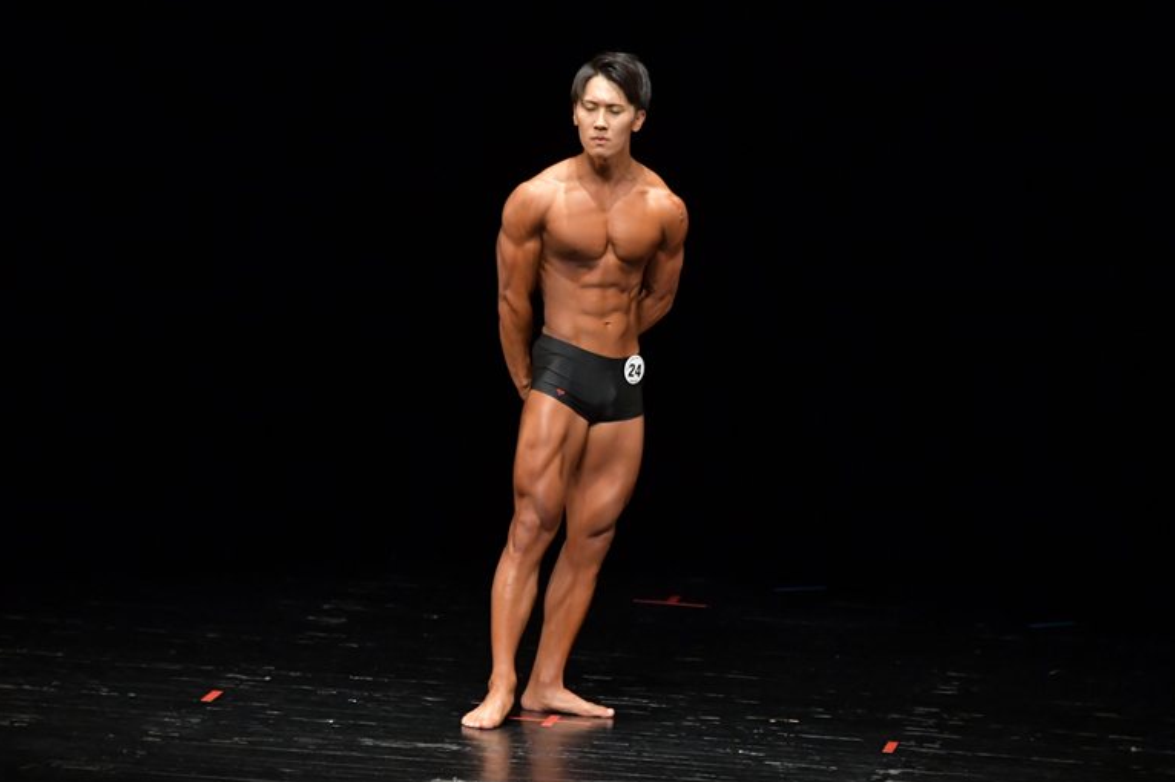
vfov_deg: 5.0
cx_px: 587
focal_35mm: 273
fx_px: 8906
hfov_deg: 7.5
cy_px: 391
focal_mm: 180
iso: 4000
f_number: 5.6
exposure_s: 1/400
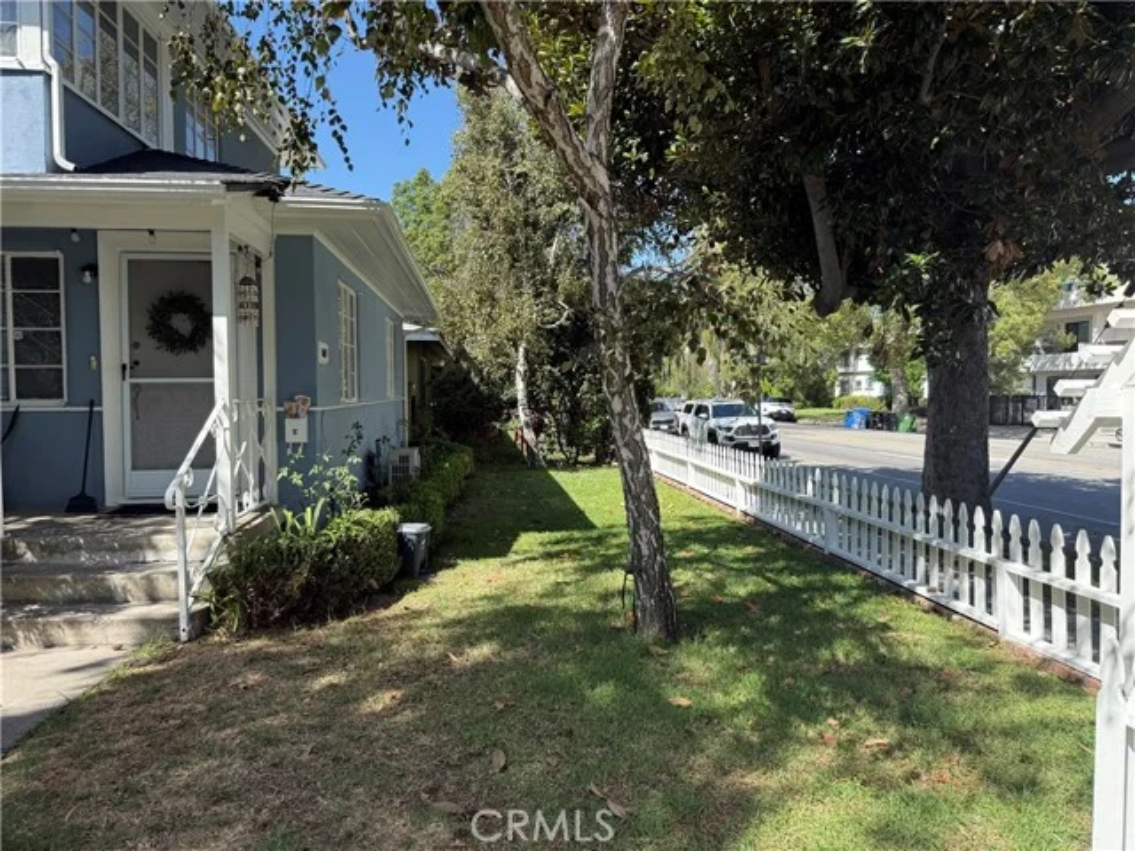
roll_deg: +0.3
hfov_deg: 71.6
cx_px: 568
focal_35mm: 24
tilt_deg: -2.2
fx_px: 787
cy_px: 426
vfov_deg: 56.8
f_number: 1.78
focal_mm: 6.76
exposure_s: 1/1618
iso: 100
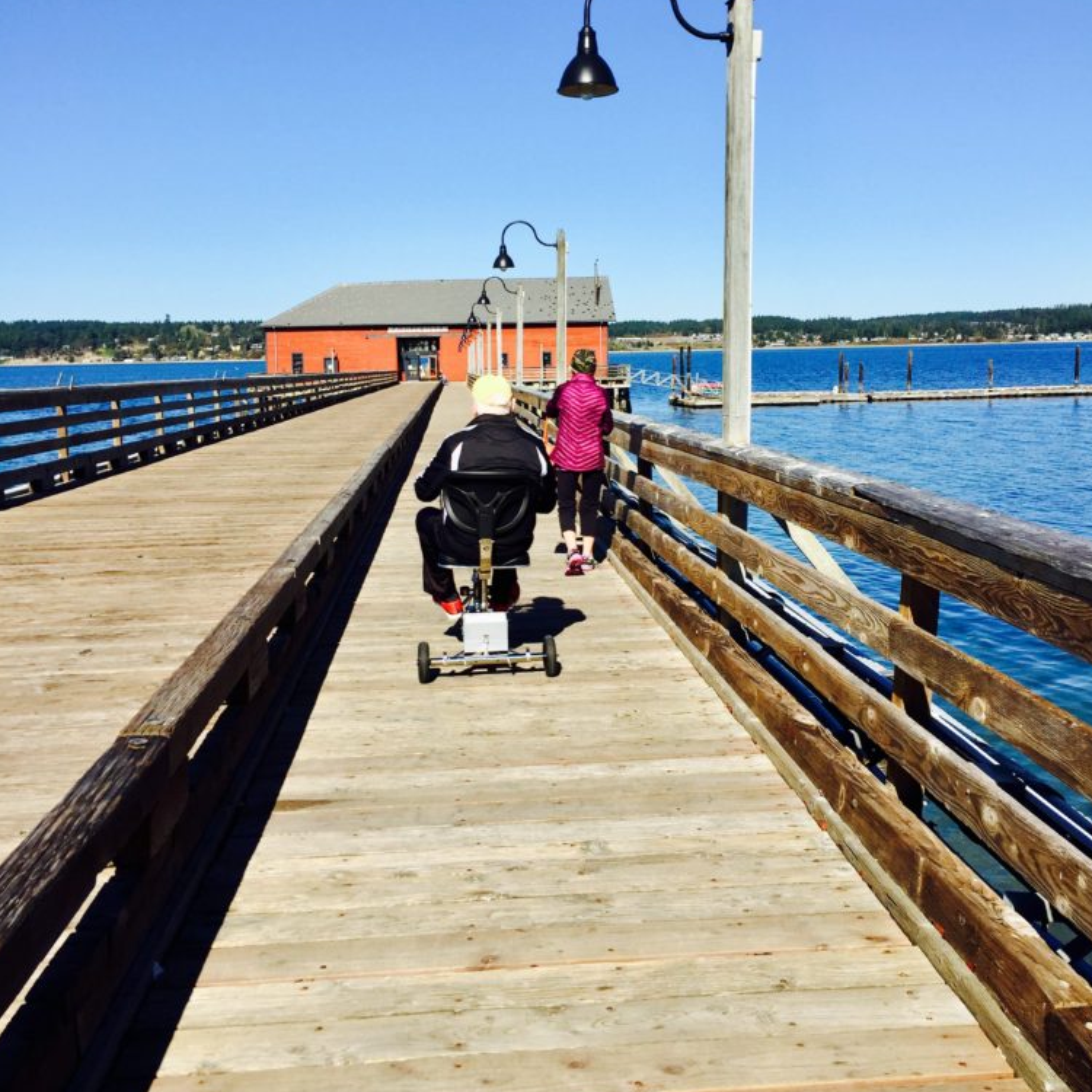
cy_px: 498
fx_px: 1249
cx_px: 547
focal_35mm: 35
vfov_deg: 47.2
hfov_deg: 47.2
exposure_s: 1/2475
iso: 32
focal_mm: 4.15
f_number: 2.2
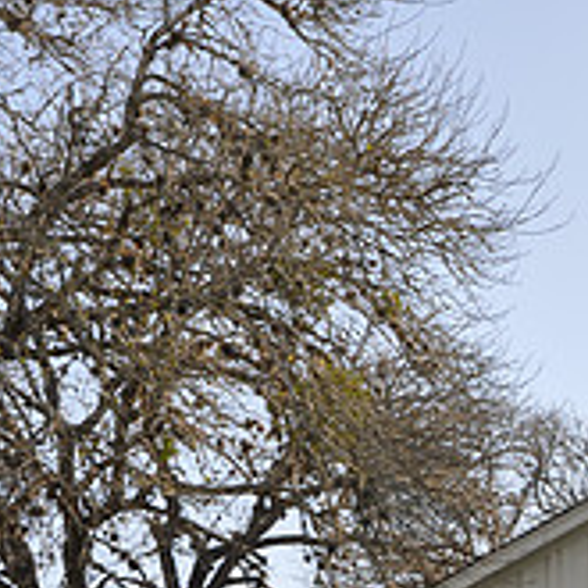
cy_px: 597
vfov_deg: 12.1
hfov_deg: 11.6
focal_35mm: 143
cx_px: 916
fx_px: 2748
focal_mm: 32
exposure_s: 1/125
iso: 200
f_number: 11
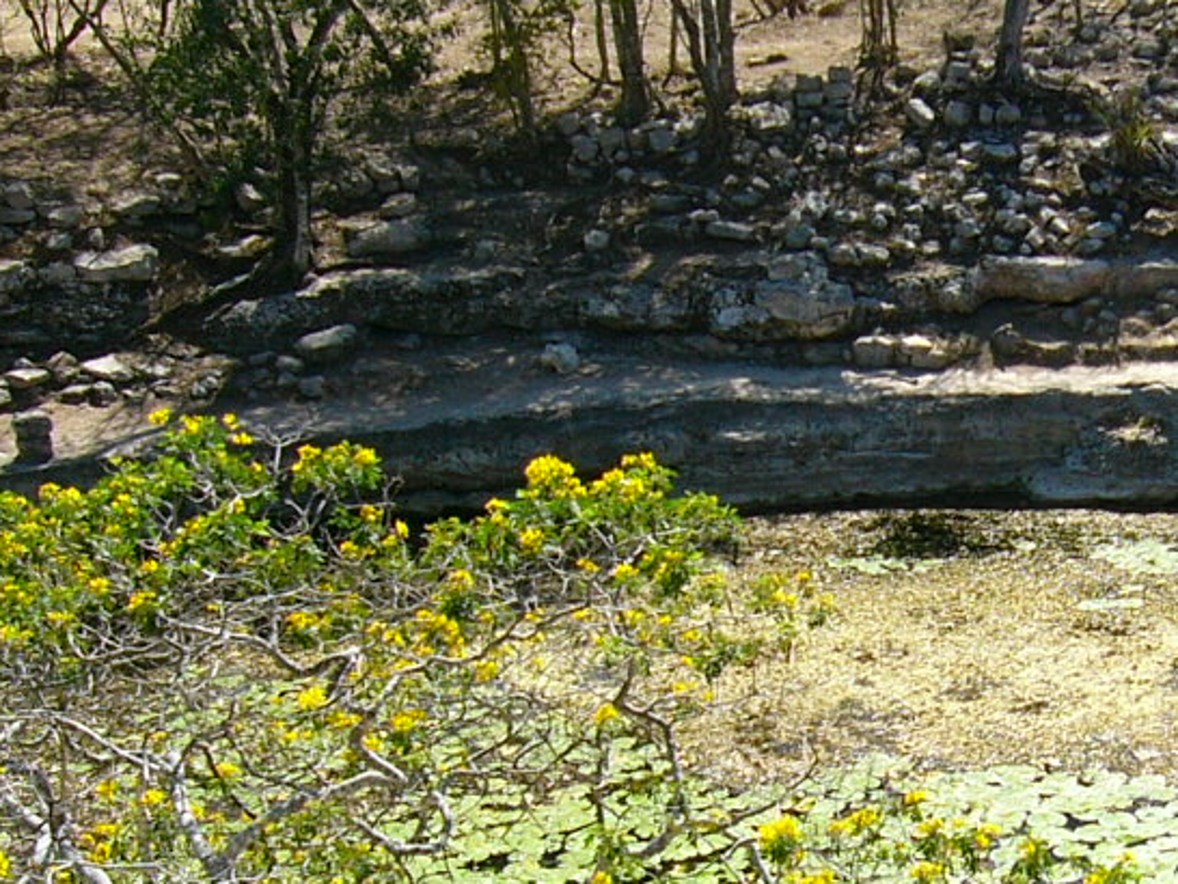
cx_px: 1064
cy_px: 681
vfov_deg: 17.9
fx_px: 2792
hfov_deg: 23.2
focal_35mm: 82
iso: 50
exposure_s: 1/80
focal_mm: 5.8
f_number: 8
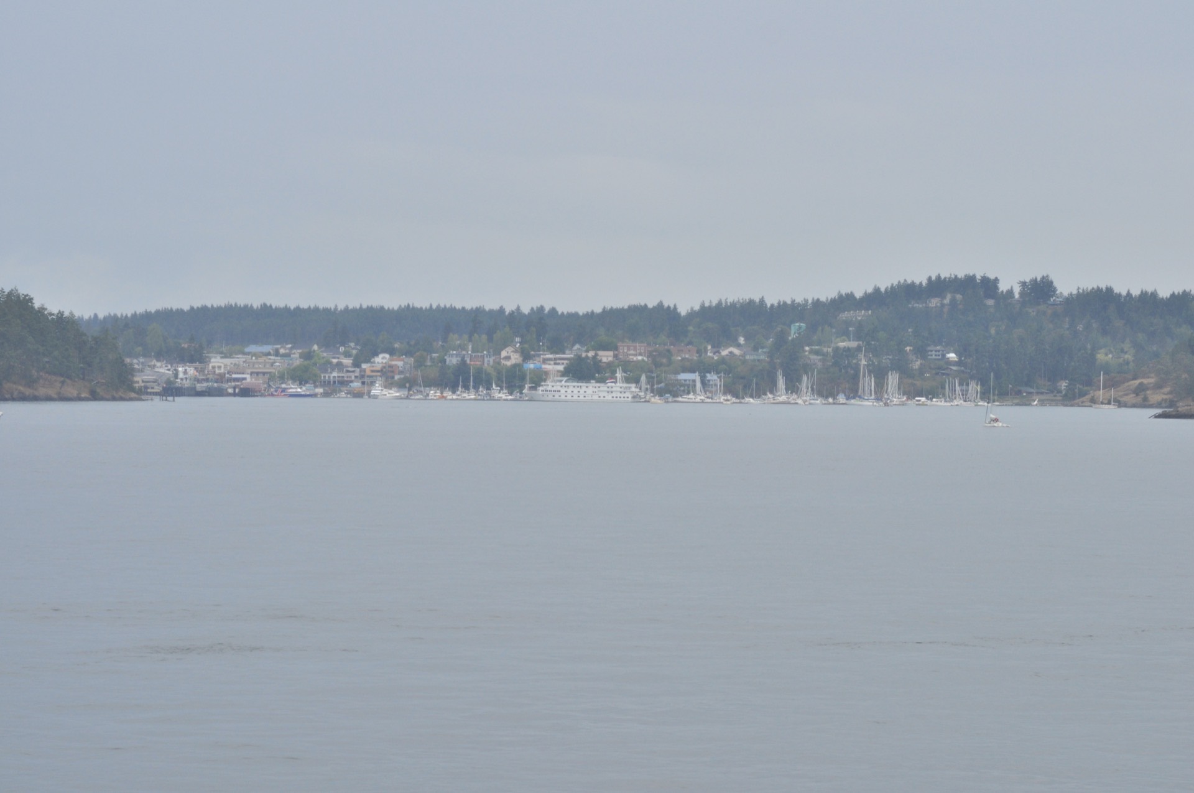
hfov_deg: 16.1
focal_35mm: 128
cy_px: 396
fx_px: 4223
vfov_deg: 10.7
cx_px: 597
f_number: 6.3
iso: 200
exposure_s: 1/640
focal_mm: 85
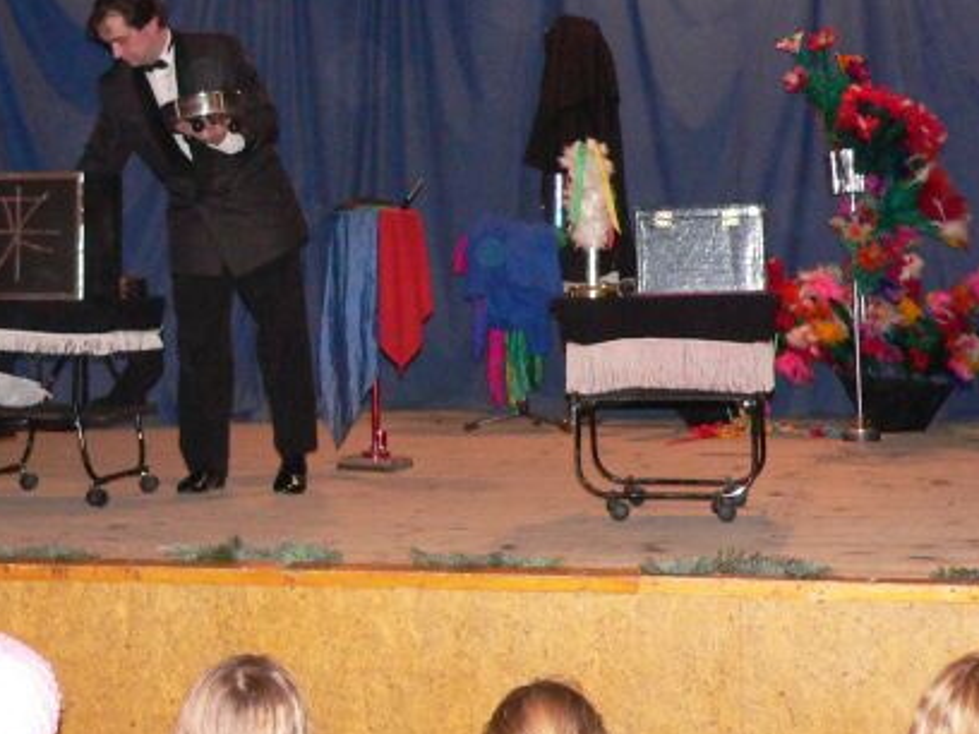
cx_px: 372
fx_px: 2263
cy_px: 209
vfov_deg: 18.3
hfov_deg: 24.4
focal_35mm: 80
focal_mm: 8.4
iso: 400
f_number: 2.8
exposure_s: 1/60
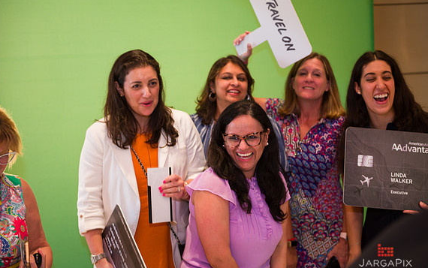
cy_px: 138
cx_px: 213
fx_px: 677
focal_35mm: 58
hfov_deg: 35.1
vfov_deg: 22.4
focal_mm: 56
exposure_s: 1/200
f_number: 3.2
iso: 800
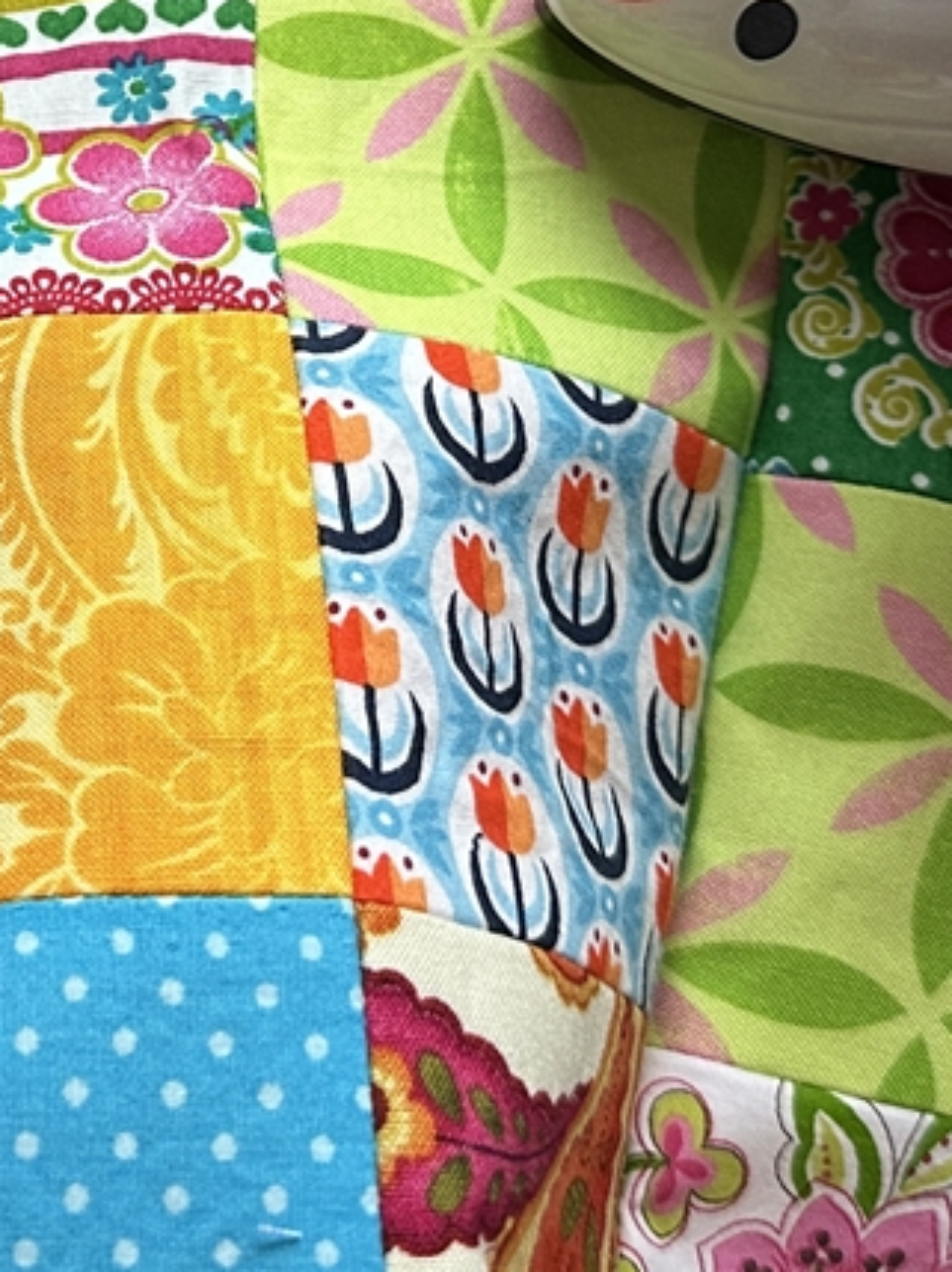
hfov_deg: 25.8
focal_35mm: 56
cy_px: 169
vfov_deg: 32.9
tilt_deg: -85.4
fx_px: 2057
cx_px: 258
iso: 250
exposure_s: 1/96
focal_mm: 6.86
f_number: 1.78
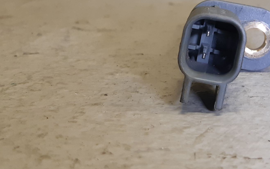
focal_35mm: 43
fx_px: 316
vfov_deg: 29.1
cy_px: 29
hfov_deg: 44.8
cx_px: 200
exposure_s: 1/50
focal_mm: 3.93
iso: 100
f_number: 1.7
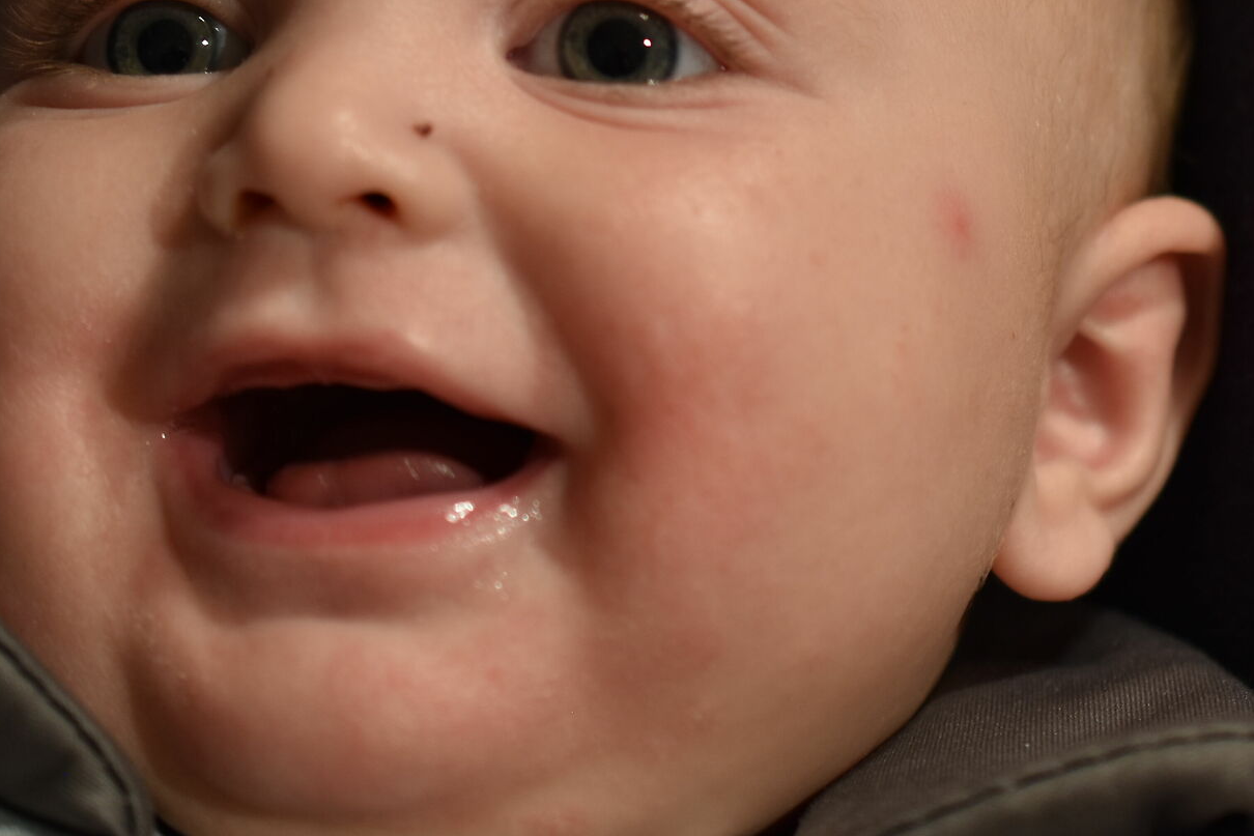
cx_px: 776
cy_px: 16
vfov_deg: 11.4
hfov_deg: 17.2
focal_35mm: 119
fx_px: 4145
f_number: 3.3
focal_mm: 40
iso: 220
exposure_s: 1/15
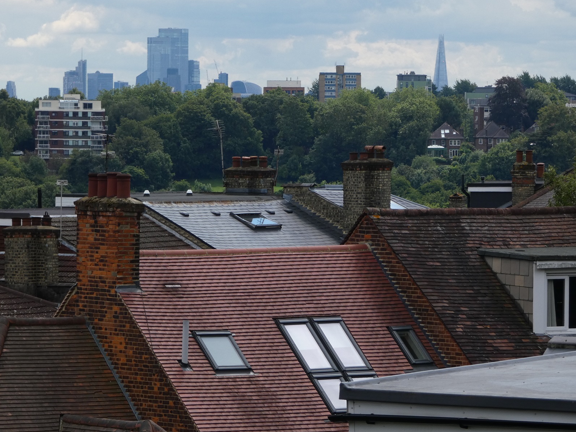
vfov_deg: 6.4
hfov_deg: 8.5
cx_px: 291
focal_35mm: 232
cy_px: 230
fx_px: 3860
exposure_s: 1/320
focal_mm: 36.8
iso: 80
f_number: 5.5
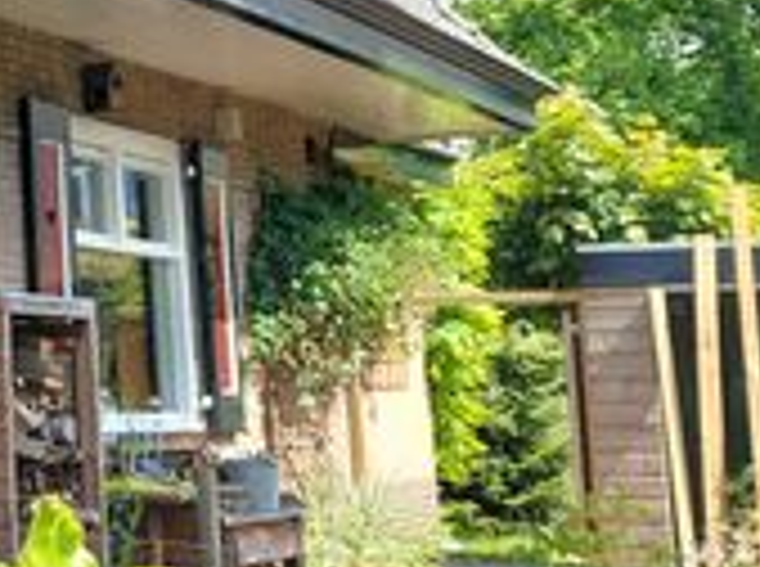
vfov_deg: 16.4
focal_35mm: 89
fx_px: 1950
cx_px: -531
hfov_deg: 18.3
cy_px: 76
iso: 40
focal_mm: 5.23
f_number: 1.8
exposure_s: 1/438
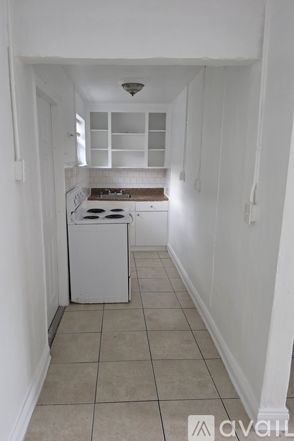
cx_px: 129
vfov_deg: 73.8
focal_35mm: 24
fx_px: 294
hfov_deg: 53.0
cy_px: 220
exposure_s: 1/120
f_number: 1.4
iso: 250
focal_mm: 6.5
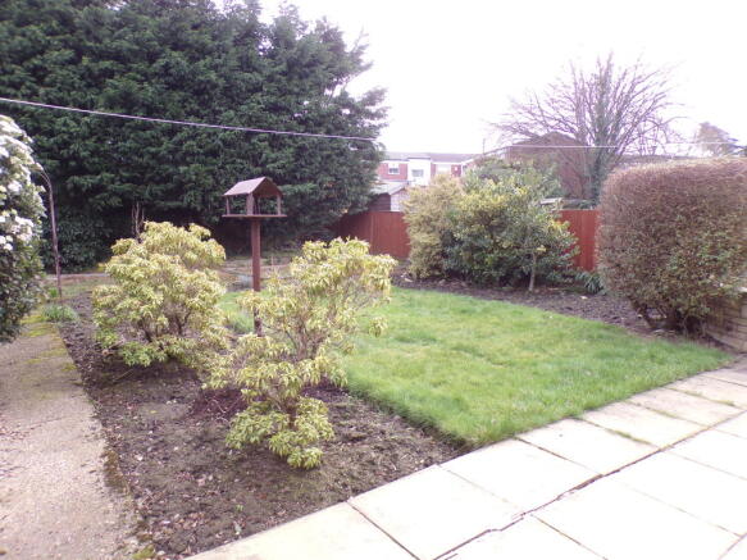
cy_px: 280
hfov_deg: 71.6
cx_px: 374
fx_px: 518
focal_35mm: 24
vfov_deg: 56.8
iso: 80
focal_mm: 4.3
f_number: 3
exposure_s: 1/60
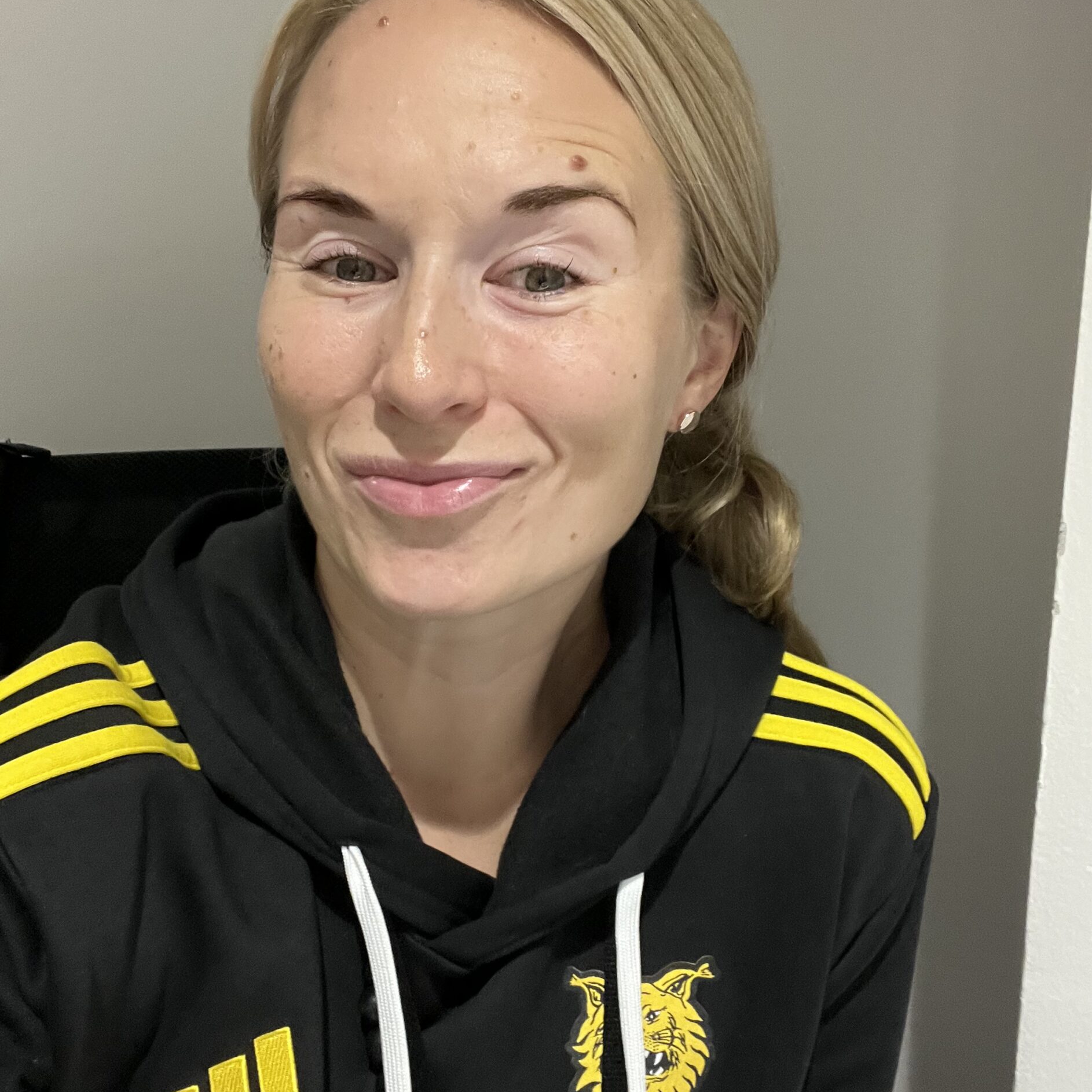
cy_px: 560
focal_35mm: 36
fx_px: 1285
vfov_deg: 46.0
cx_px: 547
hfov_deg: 46.0
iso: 320
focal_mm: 2.71
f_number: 2.2
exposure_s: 1/50
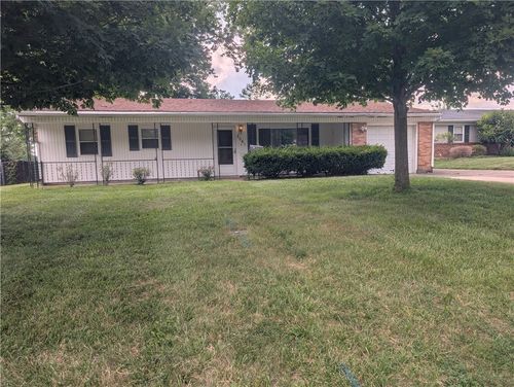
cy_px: 194
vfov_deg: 56.9
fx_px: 357
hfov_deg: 71.5
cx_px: 257
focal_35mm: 24
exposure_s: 1/1368
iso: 23
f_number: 1.68
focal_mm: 6.9
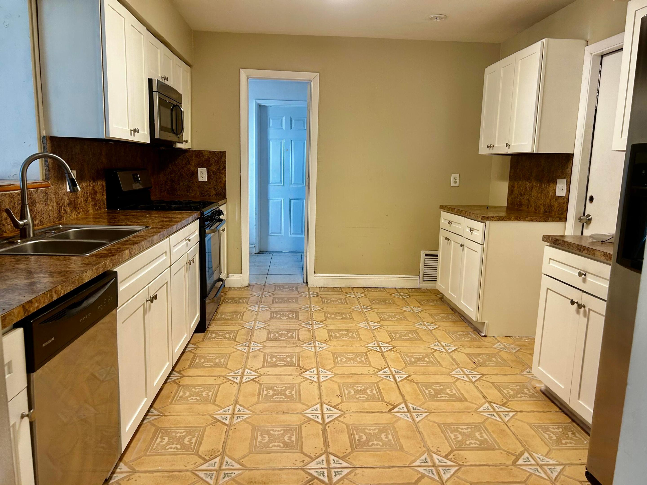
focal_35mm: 26
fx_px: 486
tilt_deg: -10.1
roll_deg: -1.4
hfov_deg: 67.3
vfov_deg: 53.1
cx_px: 324
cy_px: 242
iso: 64
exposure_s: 1/60
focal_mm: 5.7
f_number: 1.5
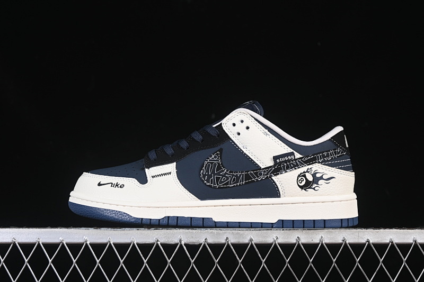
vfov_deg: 18.2
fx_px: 883
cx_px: 212
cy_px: 141
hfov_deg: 27.0
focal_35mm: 75
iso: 160
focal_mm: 50
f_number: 7.1
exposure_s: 1/60
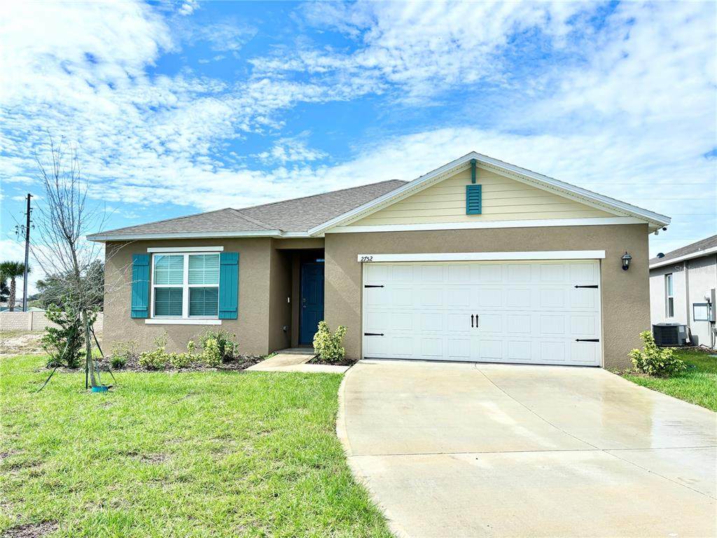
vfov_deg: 53.1
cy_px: 269
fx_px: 539
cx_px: 358
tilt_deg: +3.0
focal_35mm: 26
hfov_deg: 67.3
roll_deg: +0.0
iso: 50
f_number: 1.6
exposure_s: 1/5348
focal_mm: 5.96
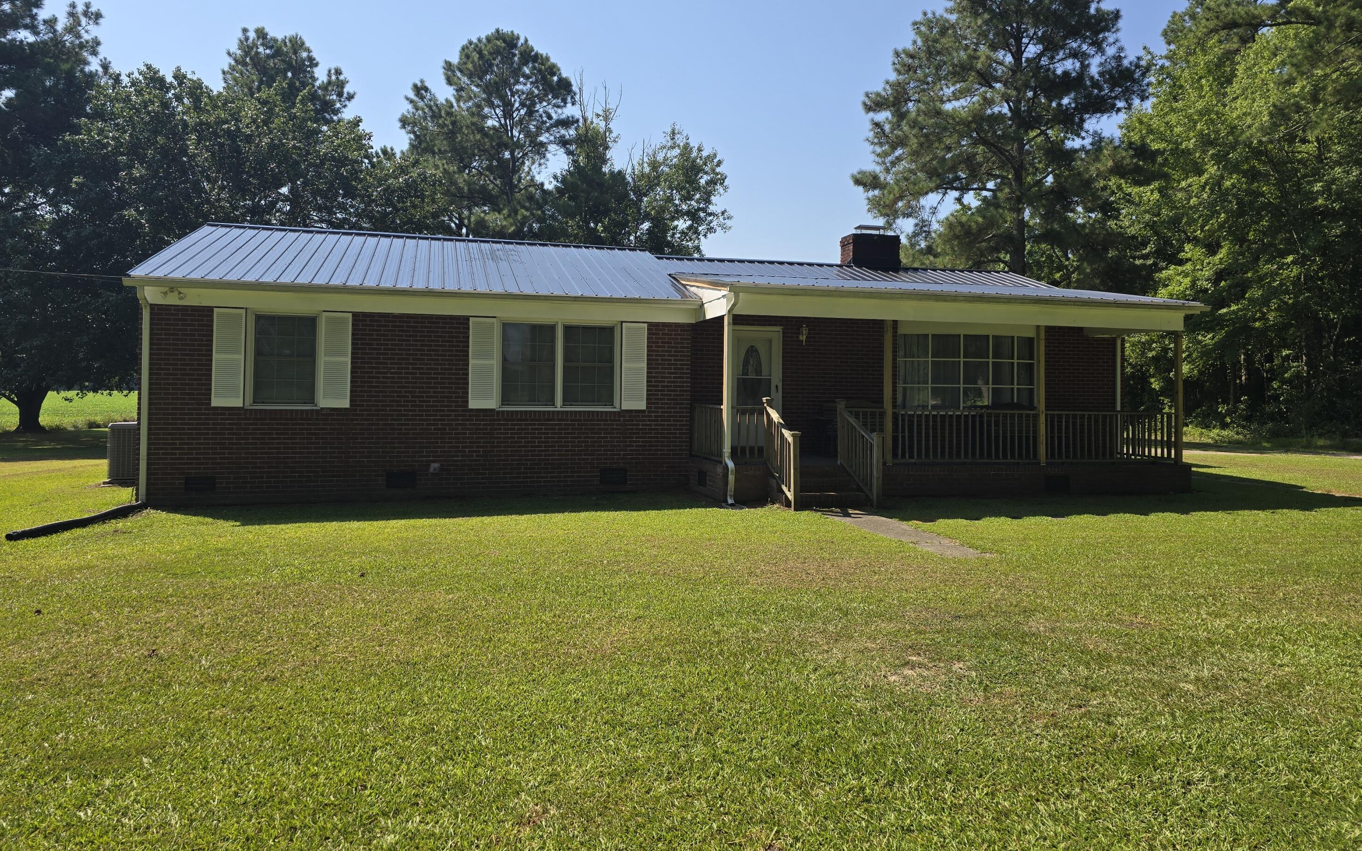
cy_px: 388
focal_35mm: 25
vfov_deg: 49.2
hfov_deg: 72.6
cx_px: 681
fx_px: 928
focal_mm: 6.3
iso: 12
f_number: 1.7
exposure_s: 1/740
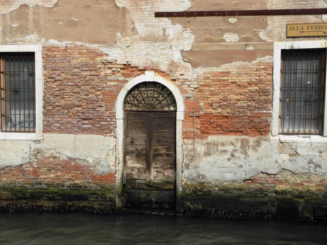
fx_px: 482
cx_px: 158
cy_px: 122
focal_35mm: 51
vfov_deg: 28.6
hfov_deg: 37.5
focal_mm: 8.87
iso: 64
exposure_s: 1/320
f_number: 5.6
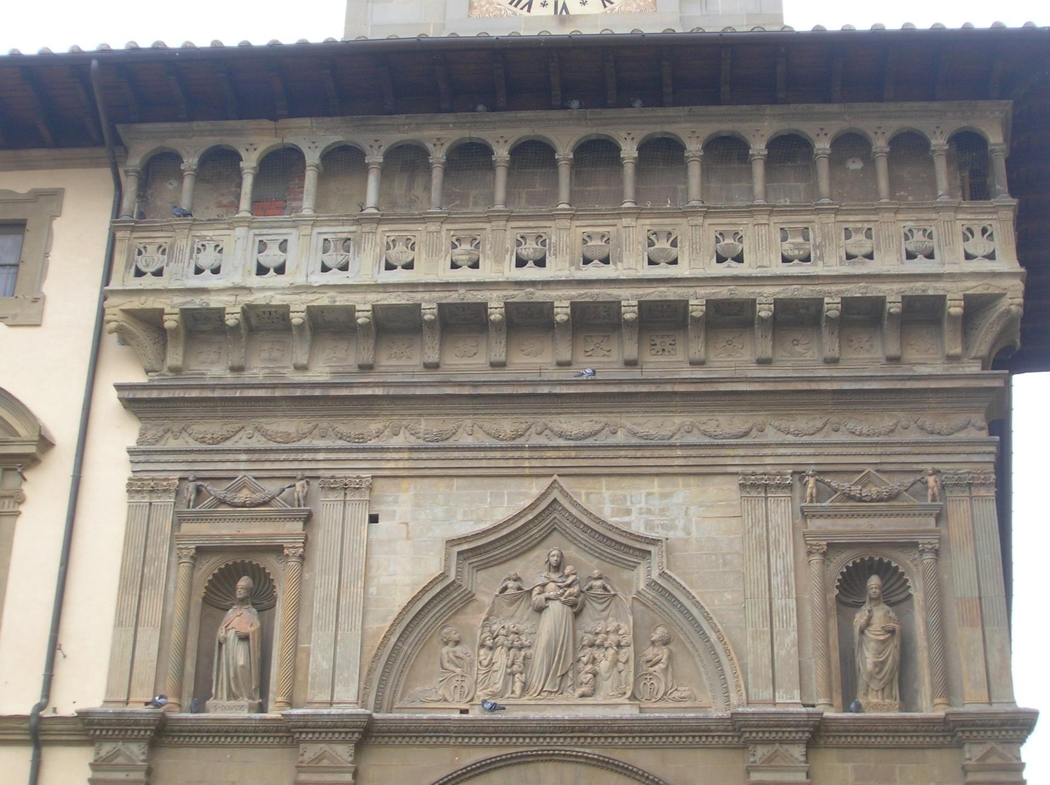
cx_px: 525
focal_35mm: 58
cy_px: 392
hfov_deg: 33.3
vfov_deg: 25.2
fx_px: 1758
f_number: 3.5
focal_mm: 9.7
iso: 50
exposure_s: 1/37.3
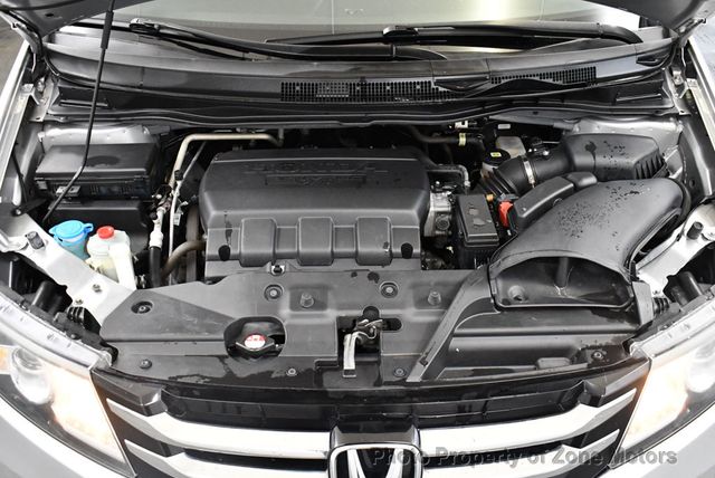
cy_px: 239
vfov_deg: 36.9
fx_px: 716
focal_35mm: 36
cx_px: 358
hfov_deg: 53.1
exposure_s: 1/100
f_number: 3.5
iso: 3200
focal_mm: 18
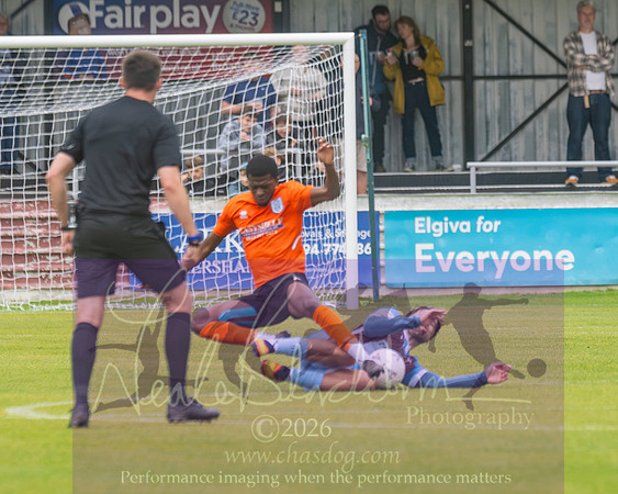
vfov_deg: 2.3
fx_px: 12254
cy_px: 204
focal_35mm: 670
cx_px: 457
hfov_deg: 2.9
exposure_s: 1/1250
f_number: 2.8
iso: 560
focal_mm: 220
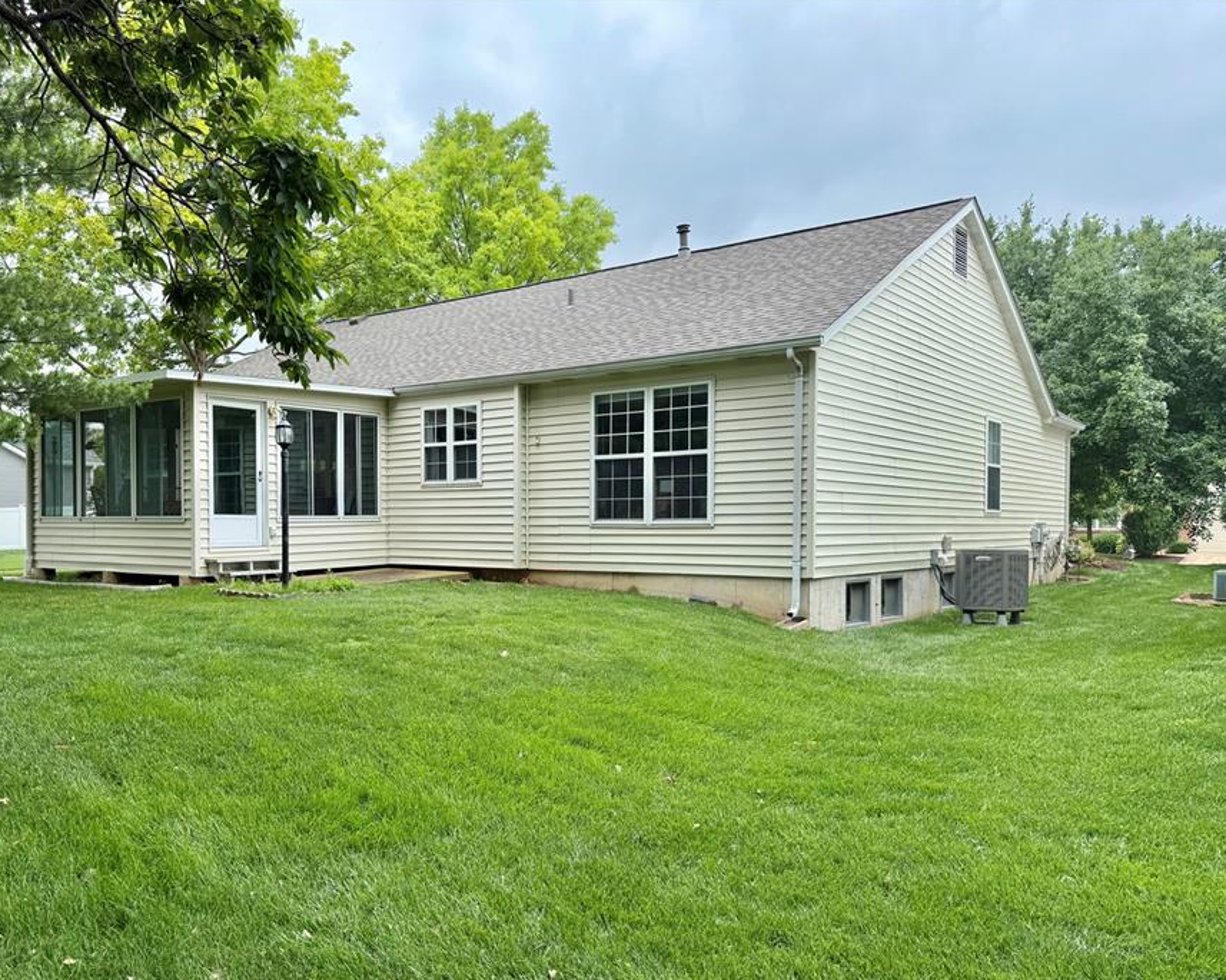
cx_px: 509
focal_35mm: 28
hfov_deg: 61.8
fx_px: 1016
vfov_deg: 51.4
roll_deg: -0.5
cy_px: 545
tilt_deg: +0.5
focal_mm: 6.76
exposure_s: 1/2232
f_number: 1.78
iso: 100
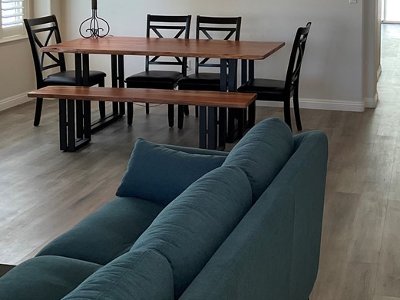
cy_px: 8
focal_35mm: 57
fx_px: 659
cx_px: 285
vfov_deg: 24.6
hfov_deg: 33.3
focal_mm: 3
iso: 50
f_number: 1.8
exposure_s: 1/60
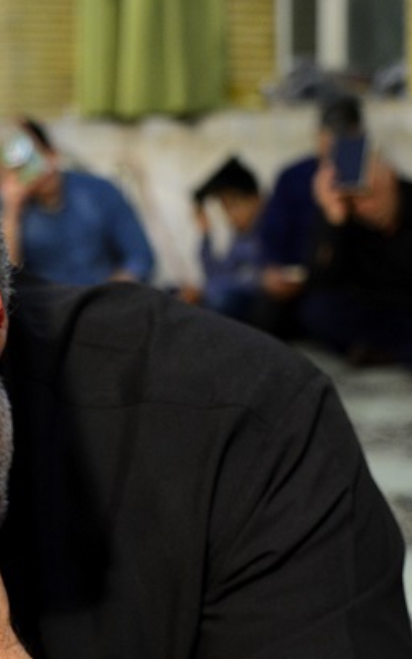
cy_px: 342
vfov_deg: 15.5
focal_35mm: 135
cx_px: -94
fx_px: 2425
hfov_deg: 9.6
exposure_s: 1/50
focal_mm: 48
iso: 1600
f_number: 5.6
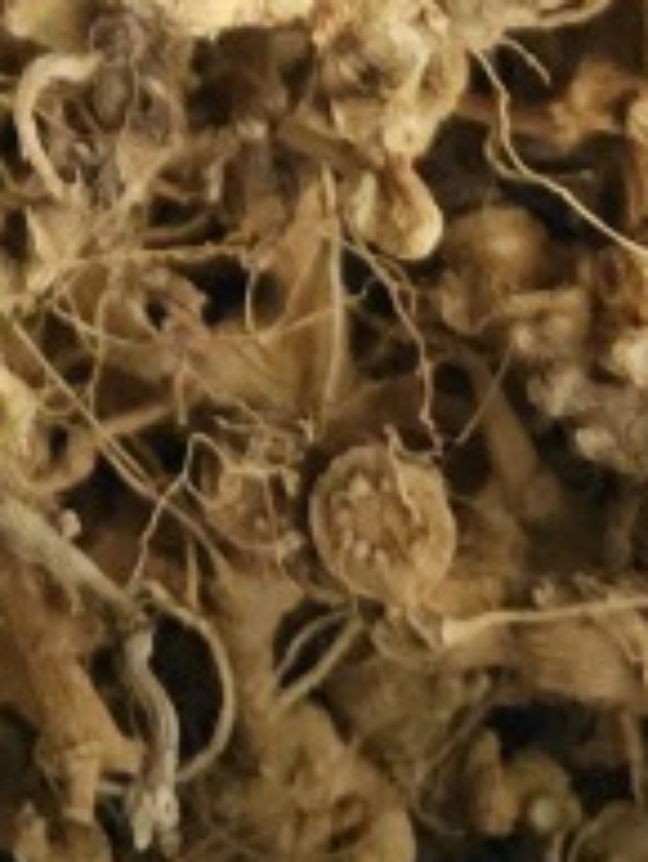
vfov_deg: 12.4
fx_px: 3166
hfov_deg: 11.4
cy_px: -1163
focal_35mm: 127
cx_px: -223
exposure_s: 1/350
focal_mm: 6.3
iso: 1600
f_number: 1.7
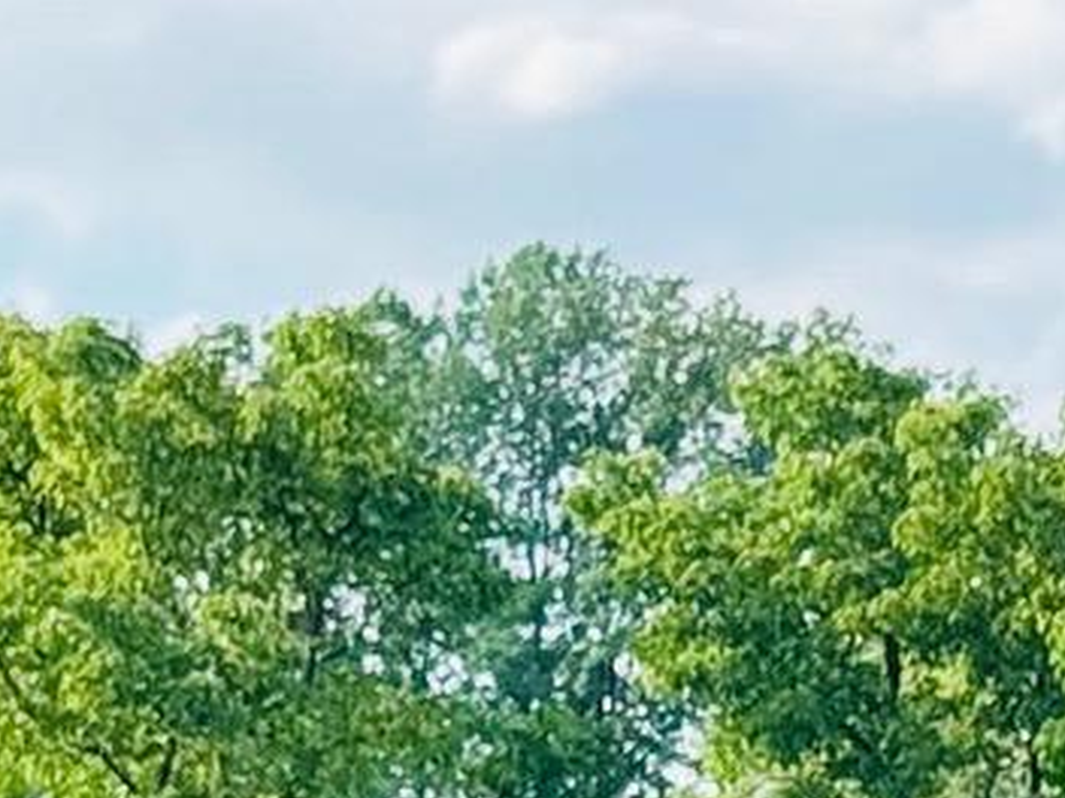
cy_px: 1690
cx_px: 2532
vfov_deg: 5.2
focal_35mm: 279
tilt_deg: -1.5
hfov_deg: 6.7
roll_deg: -0.6
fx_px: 8584
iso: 64
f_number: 1.78
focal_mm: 6.76
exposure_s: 1/1094
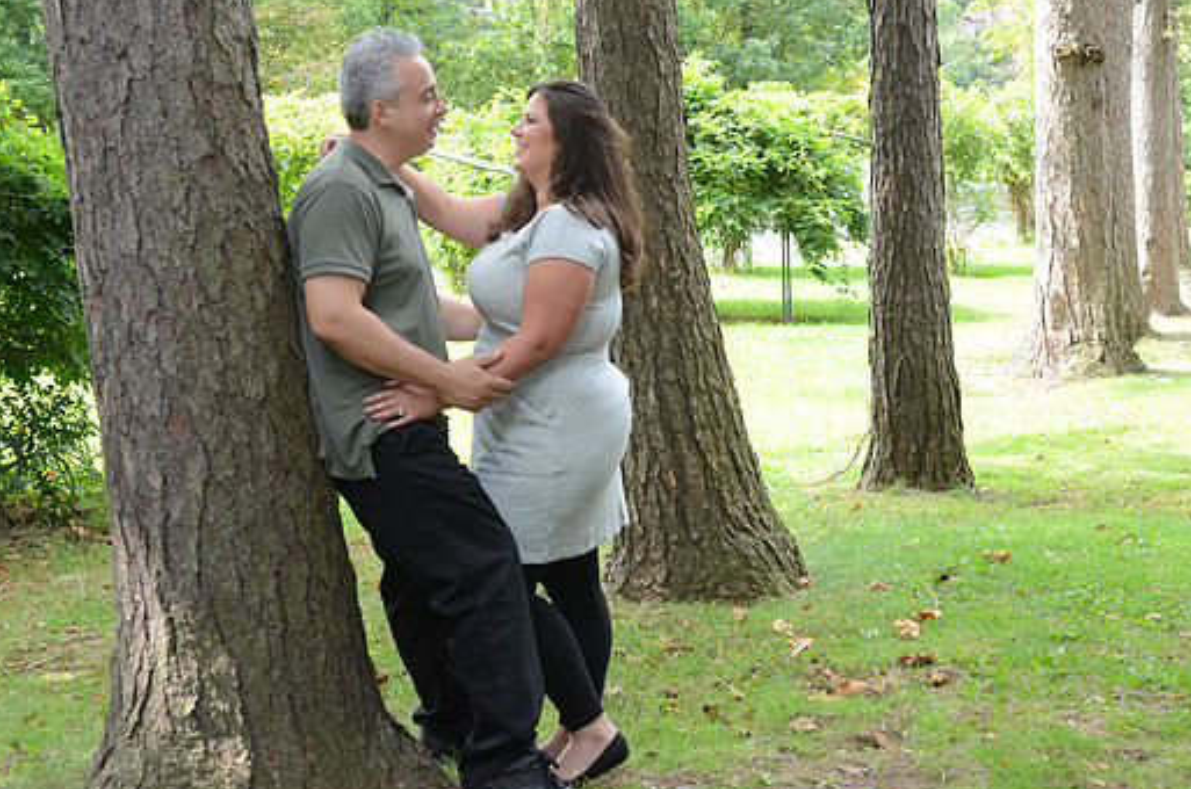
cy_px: 360
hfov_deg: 37.9
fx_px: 1736
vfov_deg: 25.6
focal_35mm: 53
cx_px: 571
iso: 500
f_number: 4.5
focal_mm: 31
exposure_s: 1/200
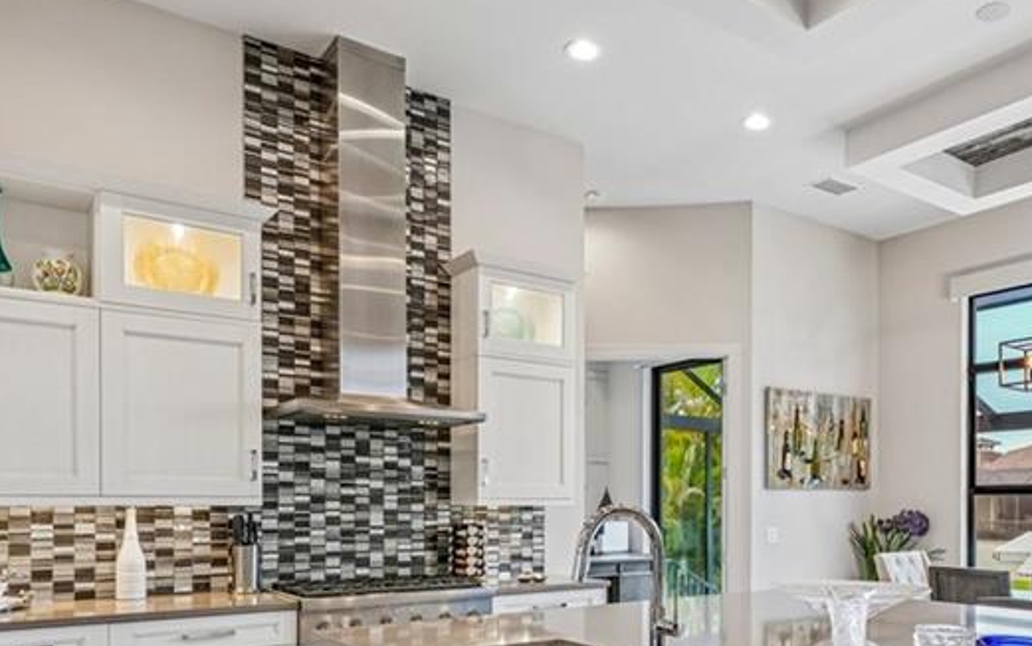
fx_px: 788
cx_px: 660
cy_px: 506
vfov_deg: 42.8
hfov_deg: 65.2
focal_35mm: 28
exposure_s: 1/30
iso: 400
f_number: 8
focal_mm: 14
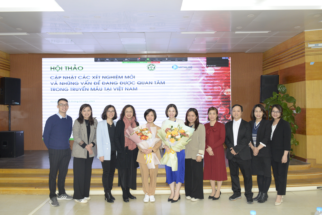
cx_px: 161
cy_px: 108
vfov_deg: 41.1
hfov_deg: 58.7
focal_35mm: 32
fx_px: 286
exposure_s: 1/200
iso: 2500
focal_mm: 32
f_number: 5.6
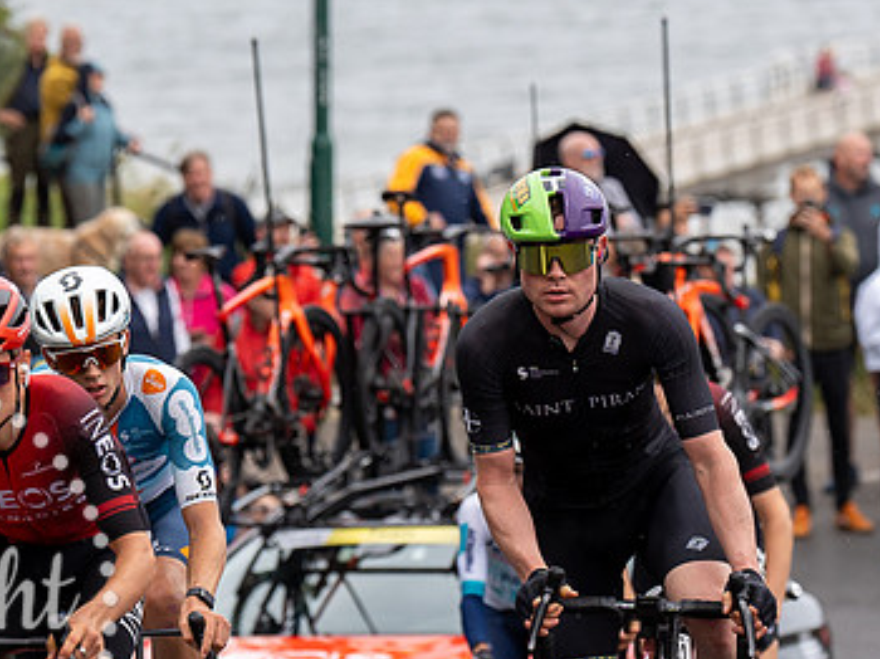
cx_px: 372
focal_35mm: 379
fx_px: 9628
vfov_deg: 3.9
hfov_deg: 5.2
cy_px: 152
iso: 320
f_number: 3.5
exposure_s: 1/1000
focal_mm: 125
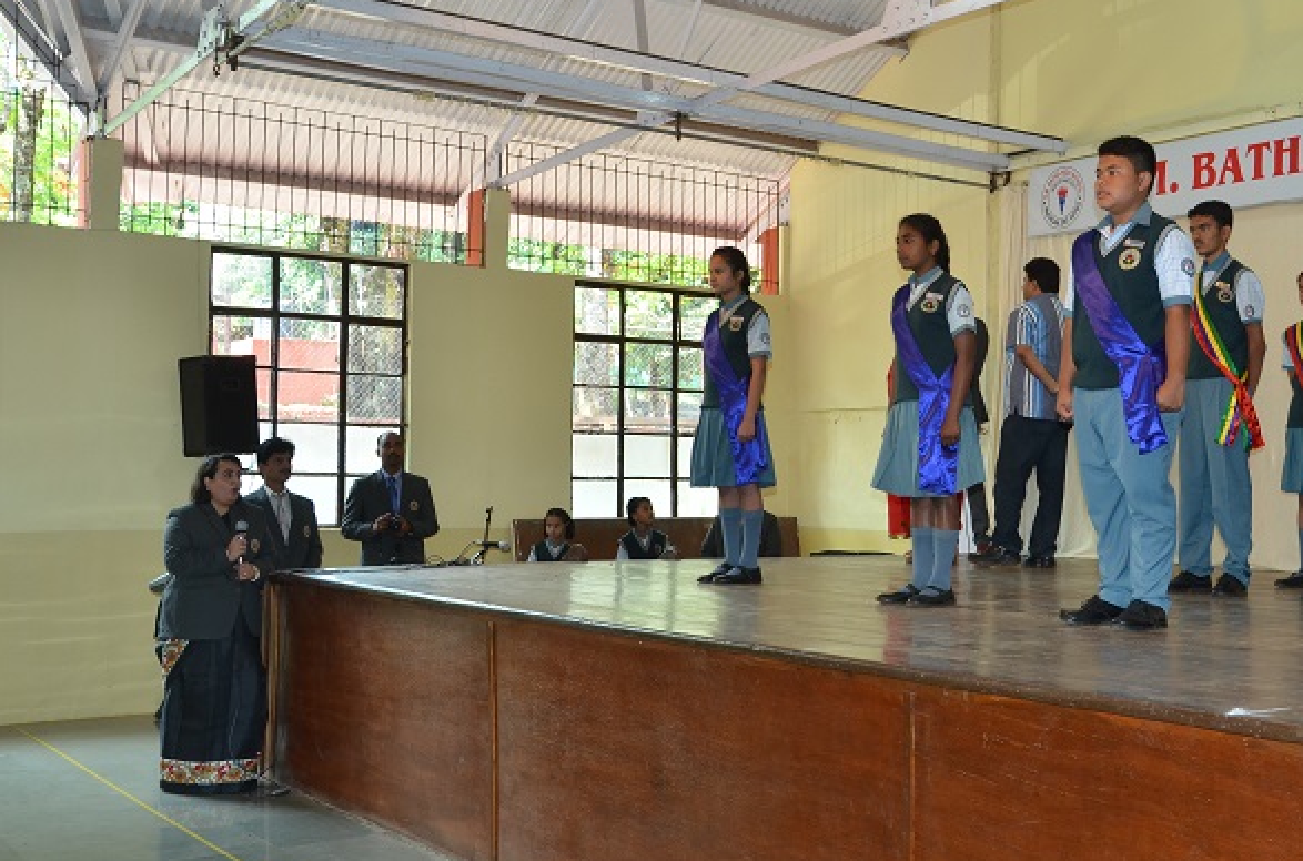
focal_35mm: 45
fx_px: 1624
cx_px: 879
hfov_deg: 43.0
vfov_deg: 29.7
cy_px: 407
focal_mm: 22
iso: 400
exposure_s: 1/60
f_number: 5
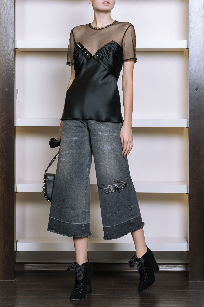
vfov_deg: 23.9
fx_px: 723
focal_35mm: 85
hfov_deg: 16.1
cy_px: 154
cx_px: 102
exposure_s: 1/125
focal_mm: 85
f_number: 10
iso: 200
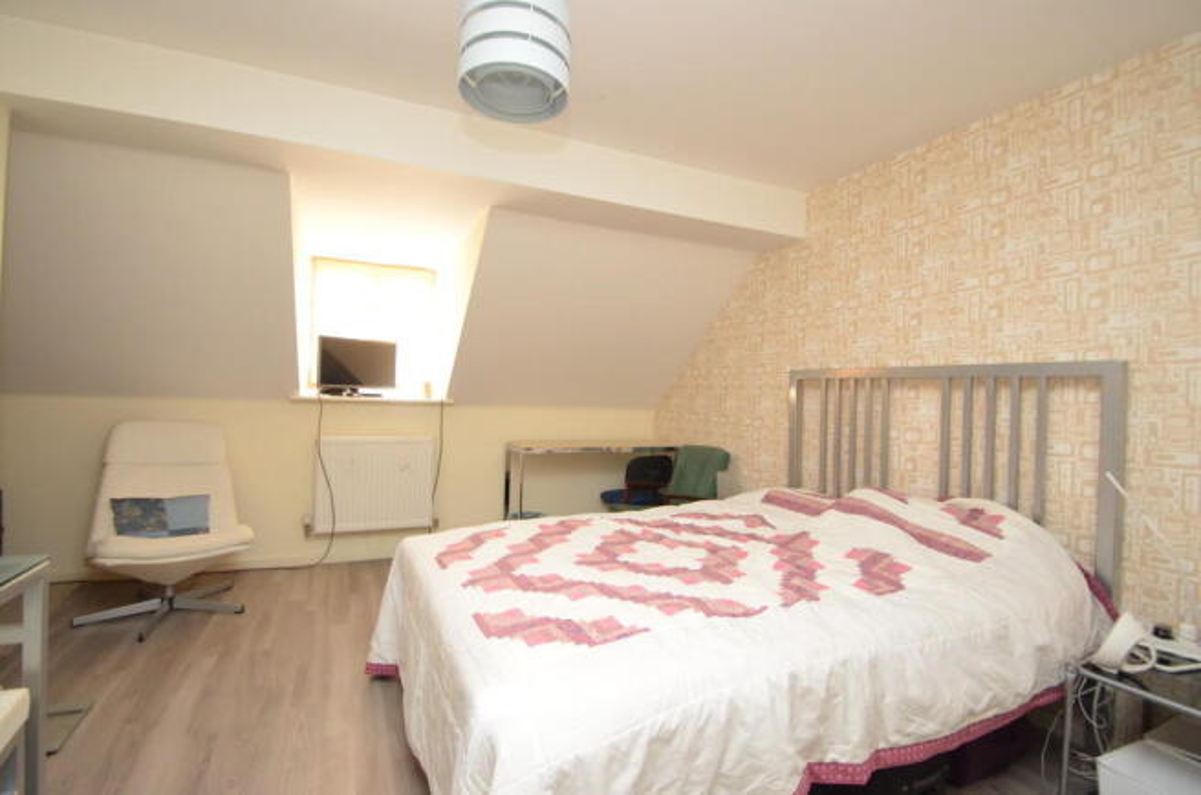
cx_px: 600
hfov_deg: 95.1
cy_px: 398
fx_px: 549
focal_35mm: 16
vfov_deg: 71.8
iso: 3200
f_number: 4
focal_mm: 11
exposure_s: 1/60
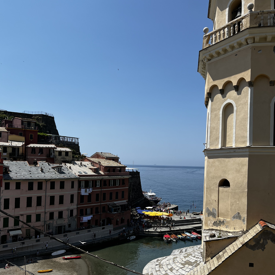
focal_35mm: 31
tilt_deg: +1.1
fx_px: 279
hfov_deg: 52.5
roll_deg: -1.0
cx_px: 137
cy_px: 159
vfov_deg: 52.3
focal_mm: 5.7
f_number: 1.5
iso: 50
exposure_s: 1/6579
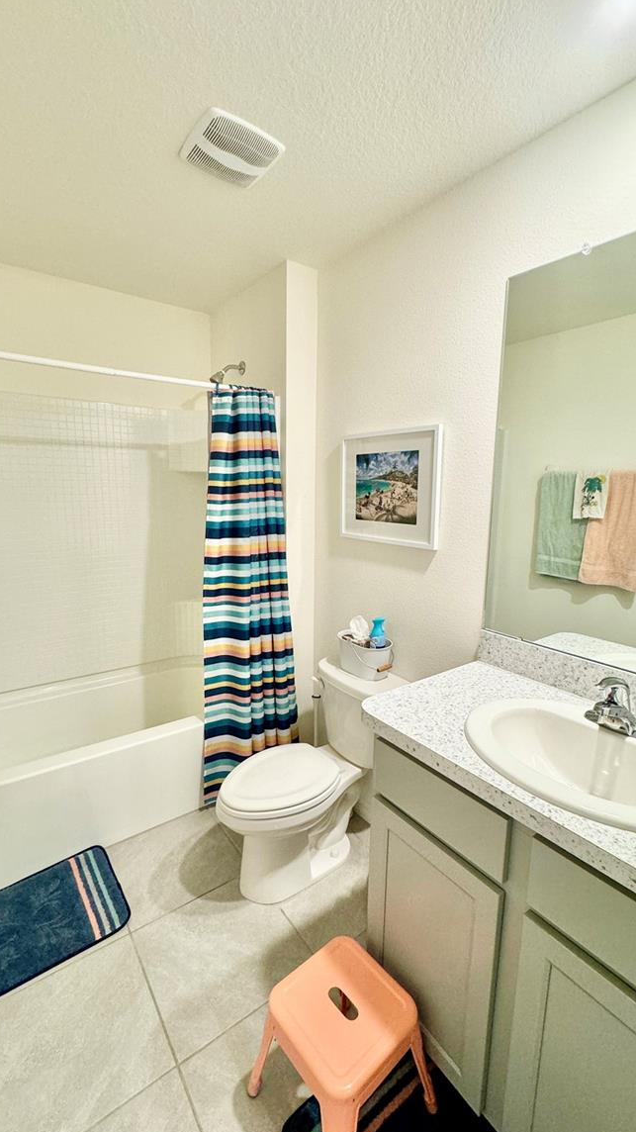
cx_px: 322
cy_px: 569
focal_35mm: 16
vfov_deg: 99.4
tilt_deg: -10.1
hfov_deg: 67.0
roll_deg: -1.4
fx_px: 480
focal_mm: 2.22
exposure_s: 1/60
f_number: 2.2
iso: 200
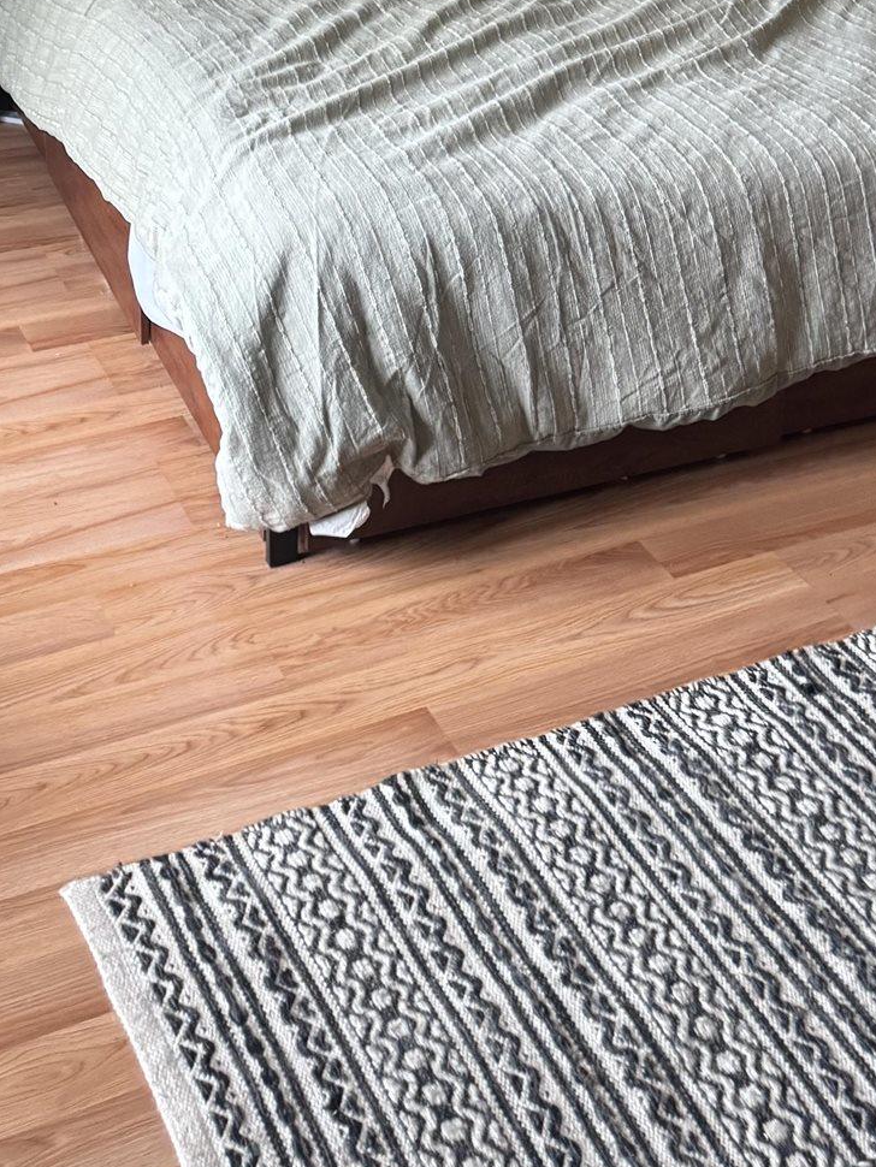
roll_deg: -1.7
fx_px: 1922
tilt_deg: -17.6
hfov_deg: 25.6
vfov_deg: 31.6
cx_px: 575
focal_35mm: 57
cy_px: 41
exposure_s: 1/60
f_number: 1.78
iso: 640
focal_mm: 6.76
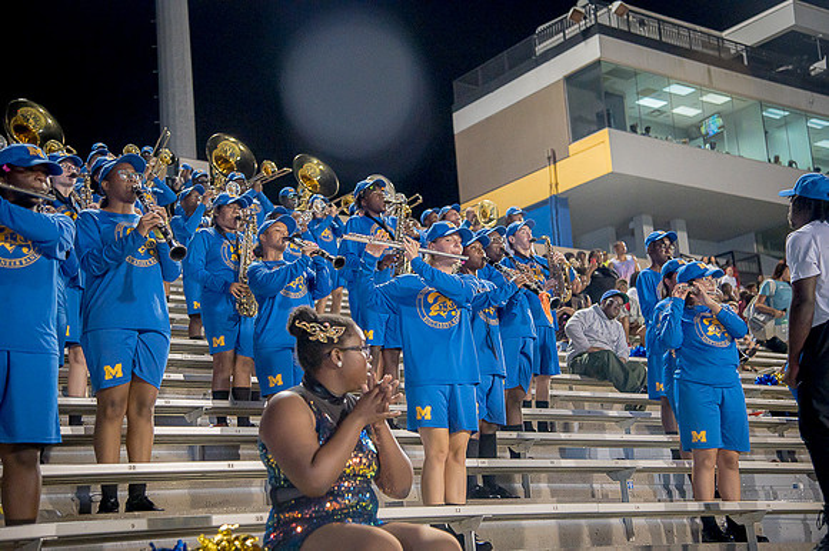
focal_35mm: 52
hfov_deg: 38.2
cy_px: 276
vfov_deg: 26.0
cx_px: 414
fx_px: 1197
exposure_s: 1/200
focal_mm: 52
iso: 2000
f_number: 4
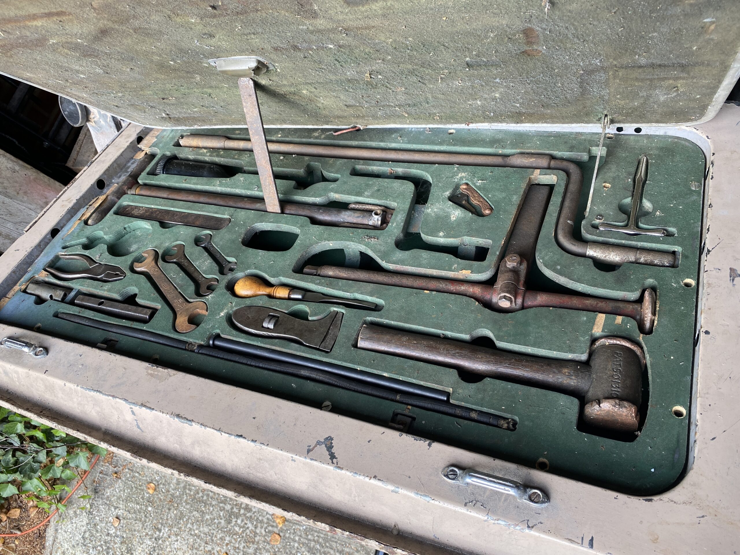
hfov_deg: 67.3
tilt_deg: -60.5
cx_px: 370
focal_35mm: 26
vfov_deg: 53.1
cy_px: 278
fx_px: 556
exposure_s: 1/122
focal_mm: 4.25
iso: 50
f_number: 1.8
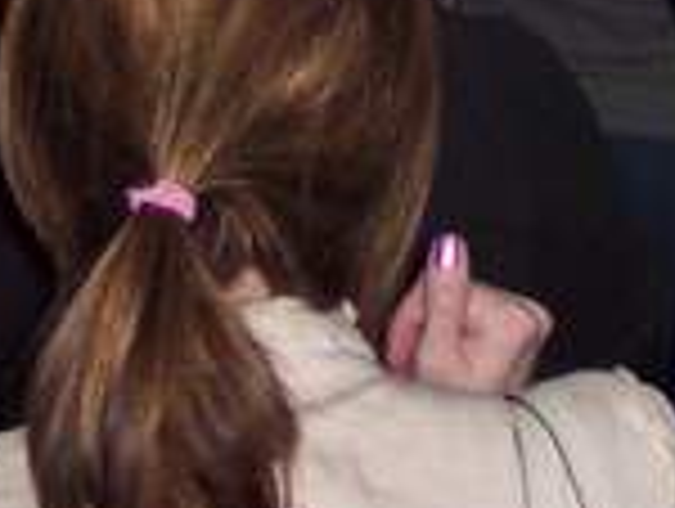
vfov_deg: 5.4
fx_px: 5234
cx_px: 936
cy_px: -504
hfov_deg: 7.3
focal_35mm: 268
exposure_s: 1/2
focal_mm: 13.3
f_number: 3.4
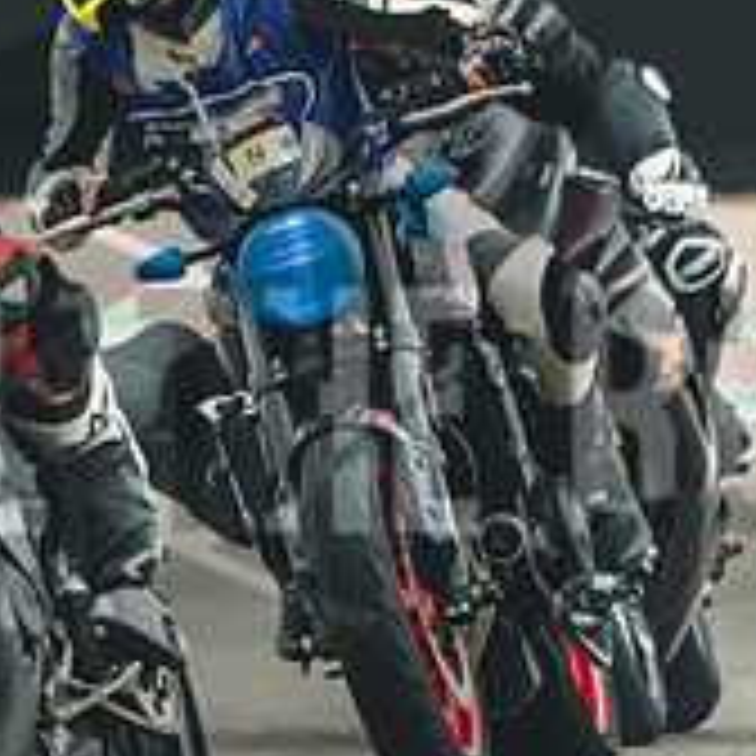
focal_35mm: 1762
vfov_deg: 1.0
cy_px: 416
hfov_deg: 1.0
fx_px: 43537
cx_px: 189
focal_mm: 400
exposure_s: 1/1250
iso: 1600
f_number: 5.6
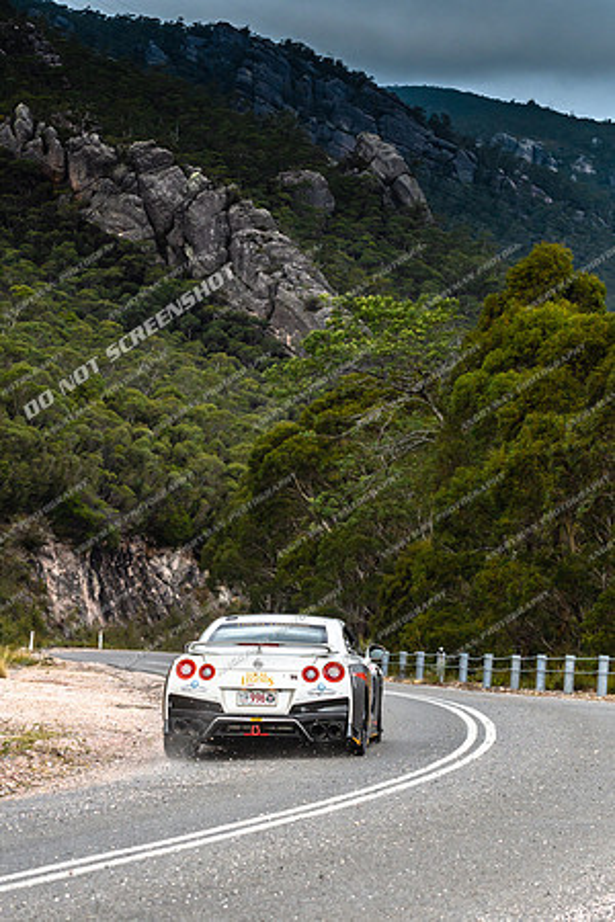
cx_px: 308
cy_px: 461
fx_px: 2690
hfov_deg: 13.0
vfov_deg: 19.5
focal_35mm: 105
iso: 200
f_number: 4
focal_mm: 70
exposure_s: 1/2500
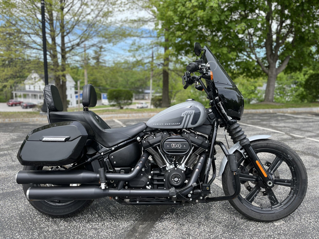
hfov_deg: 67.3
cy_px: 120
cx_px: 160
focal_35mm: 26
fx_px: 240
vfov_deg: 53.1
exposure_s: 1/1096
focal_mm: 5.1
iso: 50
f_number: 1.6
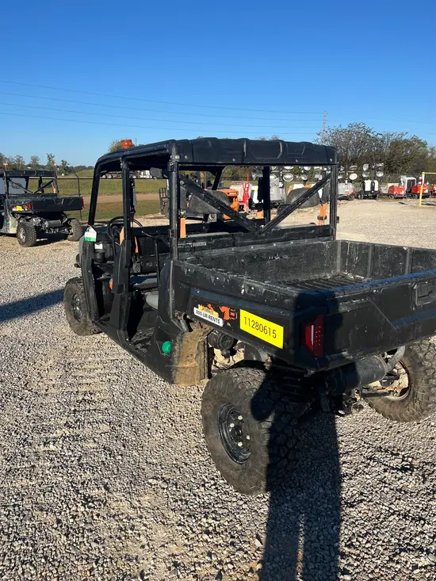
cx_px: 218
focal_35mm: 26
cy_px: 290
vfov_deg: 67.3
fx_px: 437
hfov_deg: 53.1
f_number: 1.6
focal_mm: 5.1
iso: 50
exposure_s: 1/2632
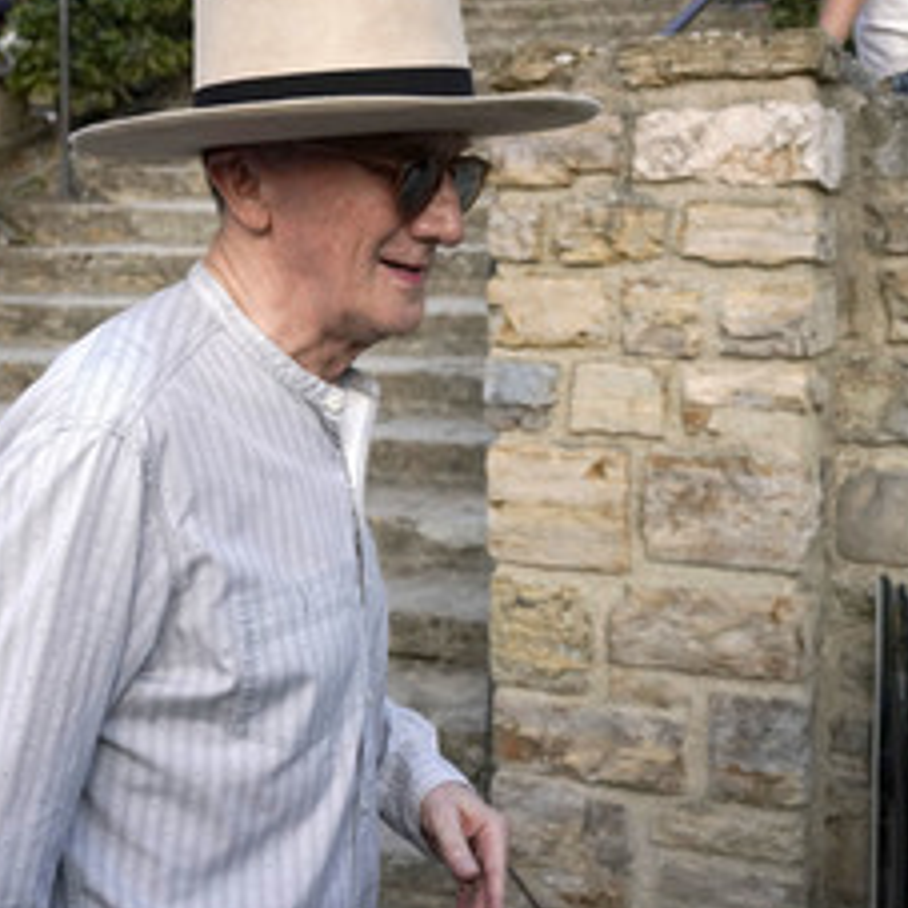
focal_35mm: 49
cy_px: 444
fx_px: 1454
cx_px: 330
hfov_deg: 34.5
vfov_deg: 34.7
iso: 1250
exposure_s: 1/1600
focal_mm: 29
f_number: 5.6
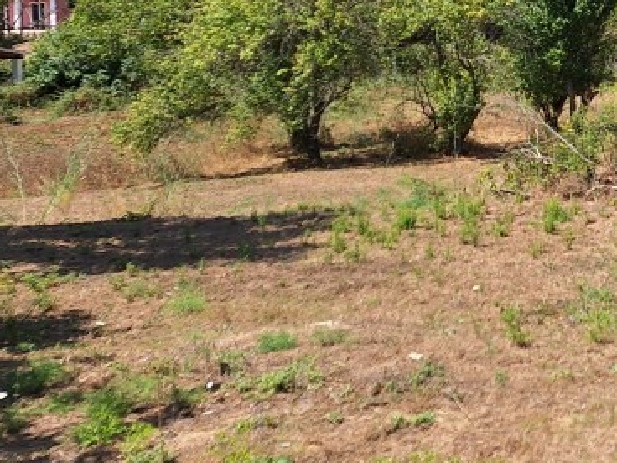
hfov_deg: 26.1
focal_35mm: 64
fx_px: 1141
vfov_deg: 22.1
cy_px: 7
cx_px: 788
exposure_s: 1/2183
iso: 40
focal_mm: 5.54
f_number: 1.8
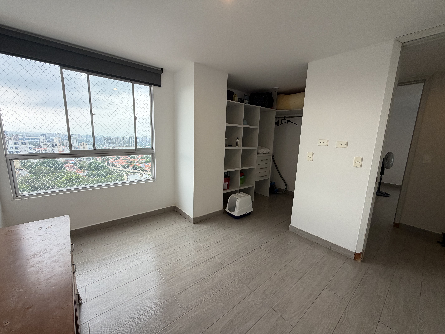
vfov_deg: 85.7
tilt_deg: -9.4
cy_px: 167
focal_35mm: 14
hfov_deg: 102.1
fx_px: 180
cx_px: 222
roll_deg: -1.7
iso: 64
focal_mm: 2.22
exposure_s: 1/121
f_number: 2.2
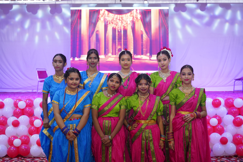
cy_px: 81
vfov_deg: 29.2
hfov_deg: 42.7
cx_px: 122
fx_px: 310
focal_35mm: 46
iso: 800
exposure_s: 1/160
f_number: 3.5
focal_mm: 46
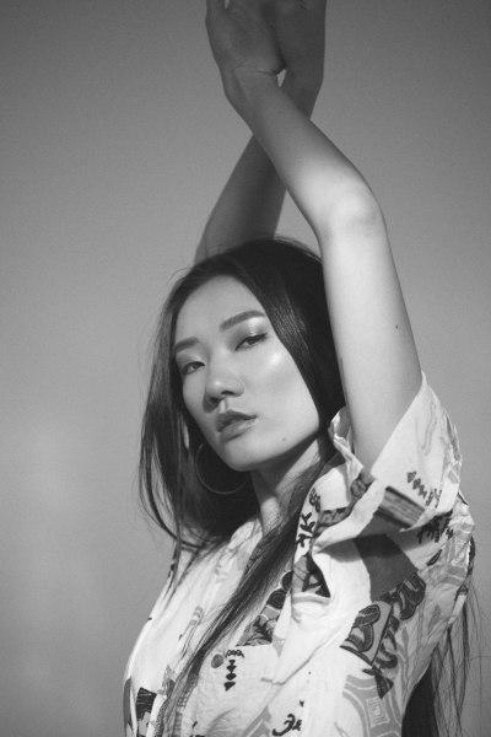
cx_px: 246
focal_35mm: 100
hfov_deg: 13.7
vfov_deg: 20.4
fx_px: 2046
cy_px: 368
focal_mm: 100
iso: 50
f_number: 2.8
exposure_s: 1/400
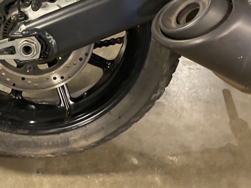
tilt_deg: -40.4
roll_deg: -1.8
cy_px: 39
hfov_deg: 34.5
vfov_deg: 26.1
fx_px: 399
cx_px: 76
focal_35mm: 55
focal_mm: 4.25
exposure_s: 1/25
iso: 500
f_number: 1.8
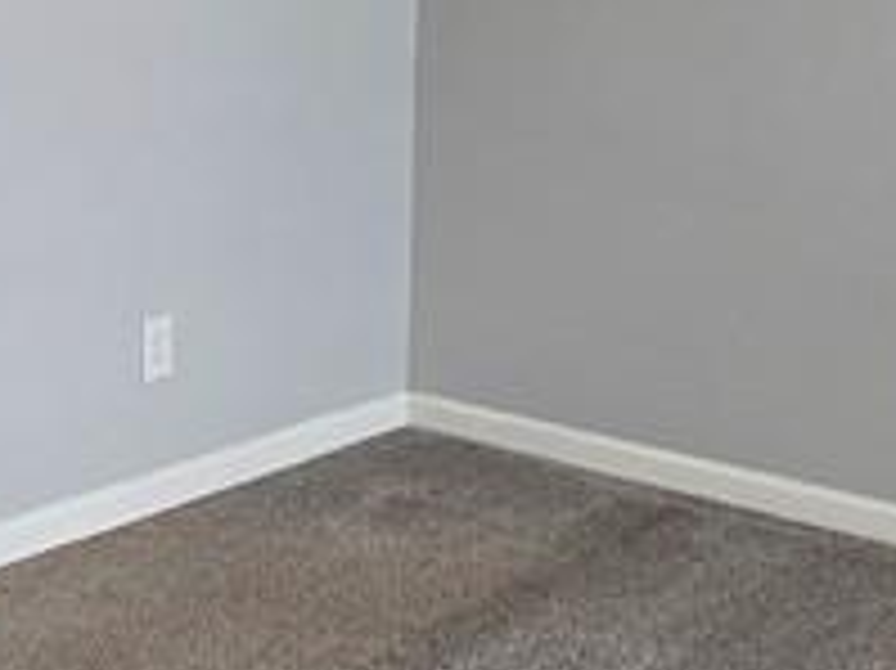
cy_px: 58
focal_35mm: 67
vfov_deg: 21.4
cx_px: 153
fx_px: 1733
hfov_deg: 28.2
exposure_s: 1/60
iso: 64
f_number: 2.2
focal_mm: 2.2
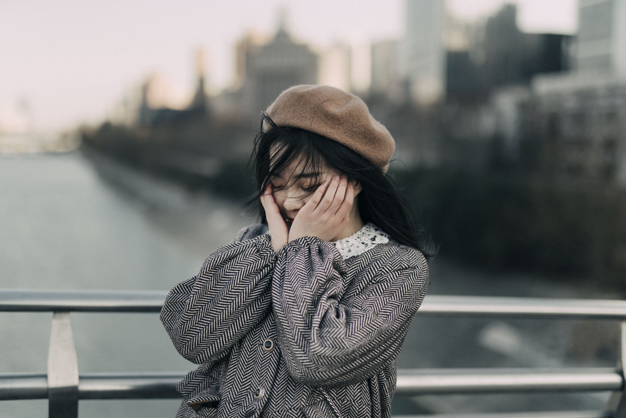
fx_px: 870
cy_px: 209
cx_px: 313
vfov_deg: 27.0
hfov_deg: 39.6
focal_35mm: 50
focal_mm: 50
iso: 320
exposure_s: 1/8000
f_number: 1.4
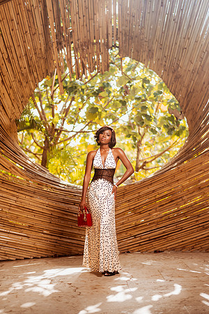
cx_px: 104
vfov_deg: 34.5
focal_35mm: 58
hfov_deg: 23.4
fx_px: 505
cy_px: 157
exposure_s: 1/2000
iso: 200
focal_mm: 58
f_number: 1.6
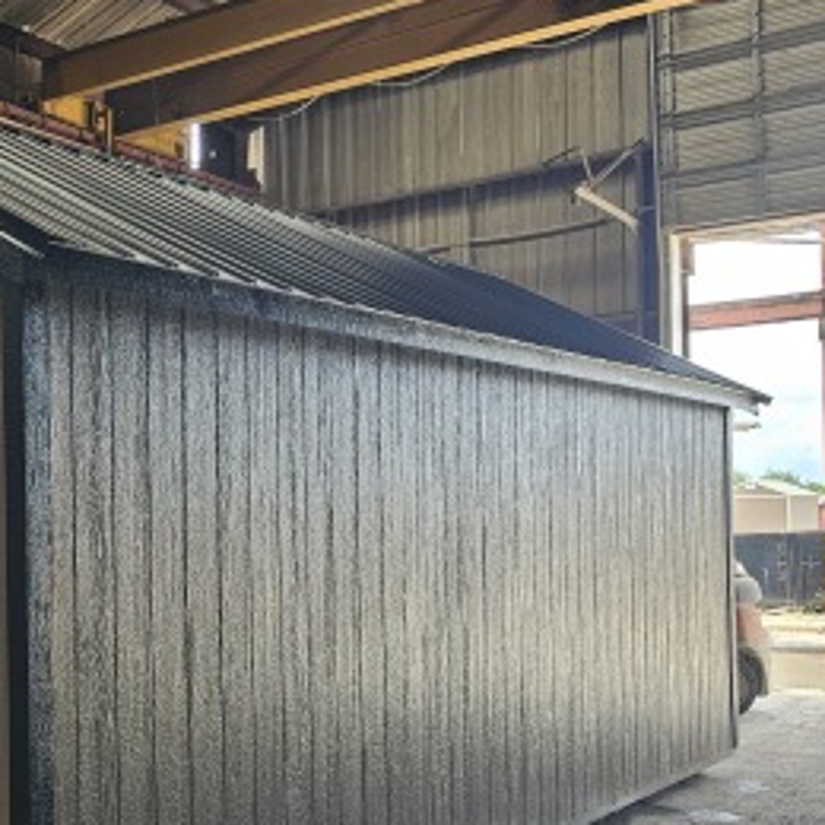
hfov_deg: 32.3
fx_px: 1348
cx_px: 76
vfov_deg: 33.8
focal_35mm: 50
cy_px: 527
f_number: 1.7
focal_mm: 6.3
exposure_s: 1/120
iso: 50
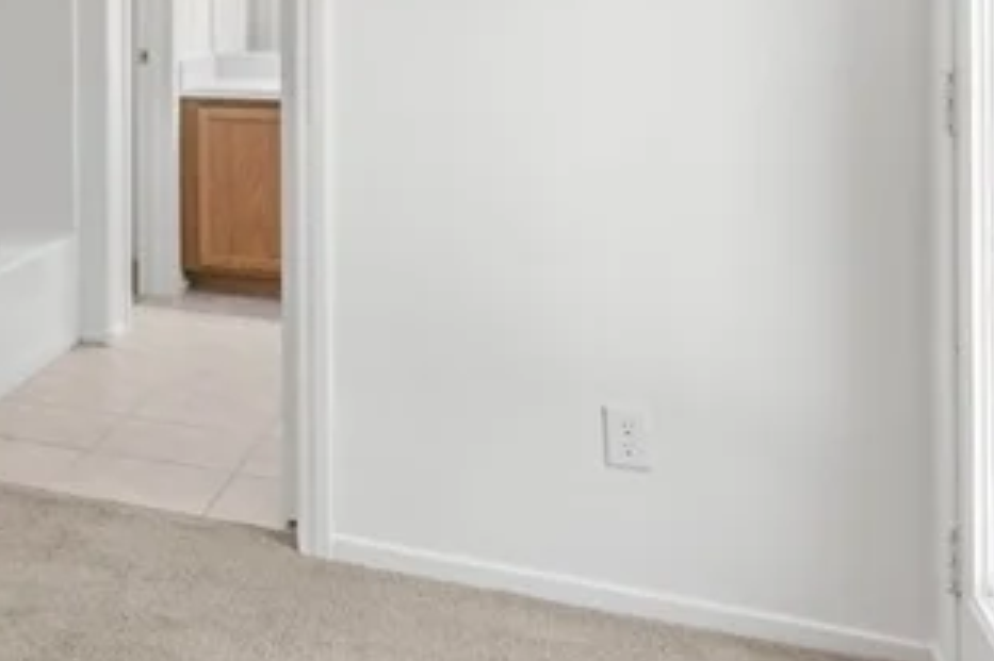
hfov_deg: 28.2
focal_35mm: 56
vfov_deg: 23.0
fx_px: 1545
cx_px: -352
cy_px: -24
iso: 400
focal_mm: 17
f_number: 8
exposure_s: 1/13
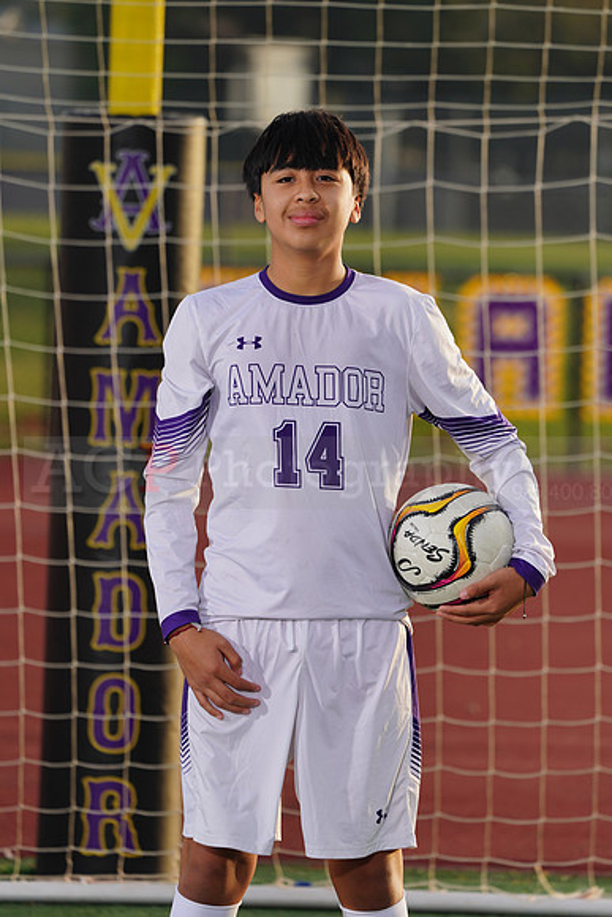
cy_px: 458
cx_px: 306
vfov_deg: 5.9
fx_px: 8868
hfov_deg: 4.0
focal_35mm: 348
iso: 100
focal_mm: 348
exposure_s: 1/200
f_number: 8
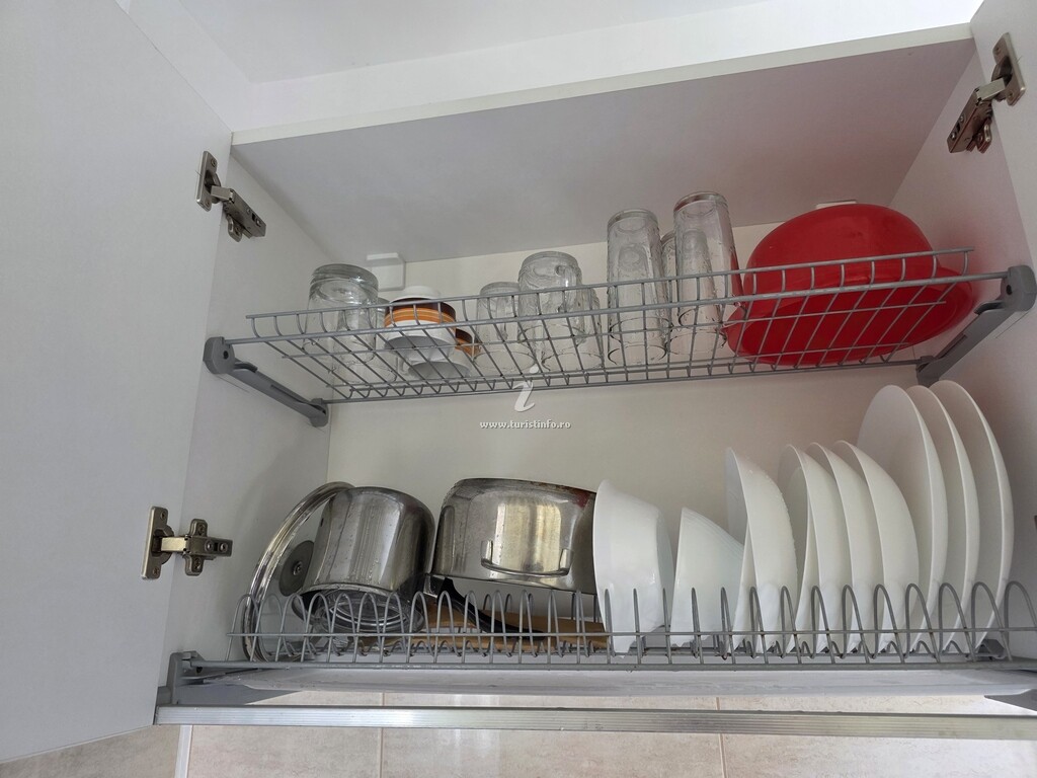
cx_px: 518
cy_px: 389
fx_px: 689
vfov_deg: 58.9
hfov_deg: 73.9
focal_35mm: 23
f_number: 1.7
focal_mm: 6.3
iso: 200
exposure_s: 1/100
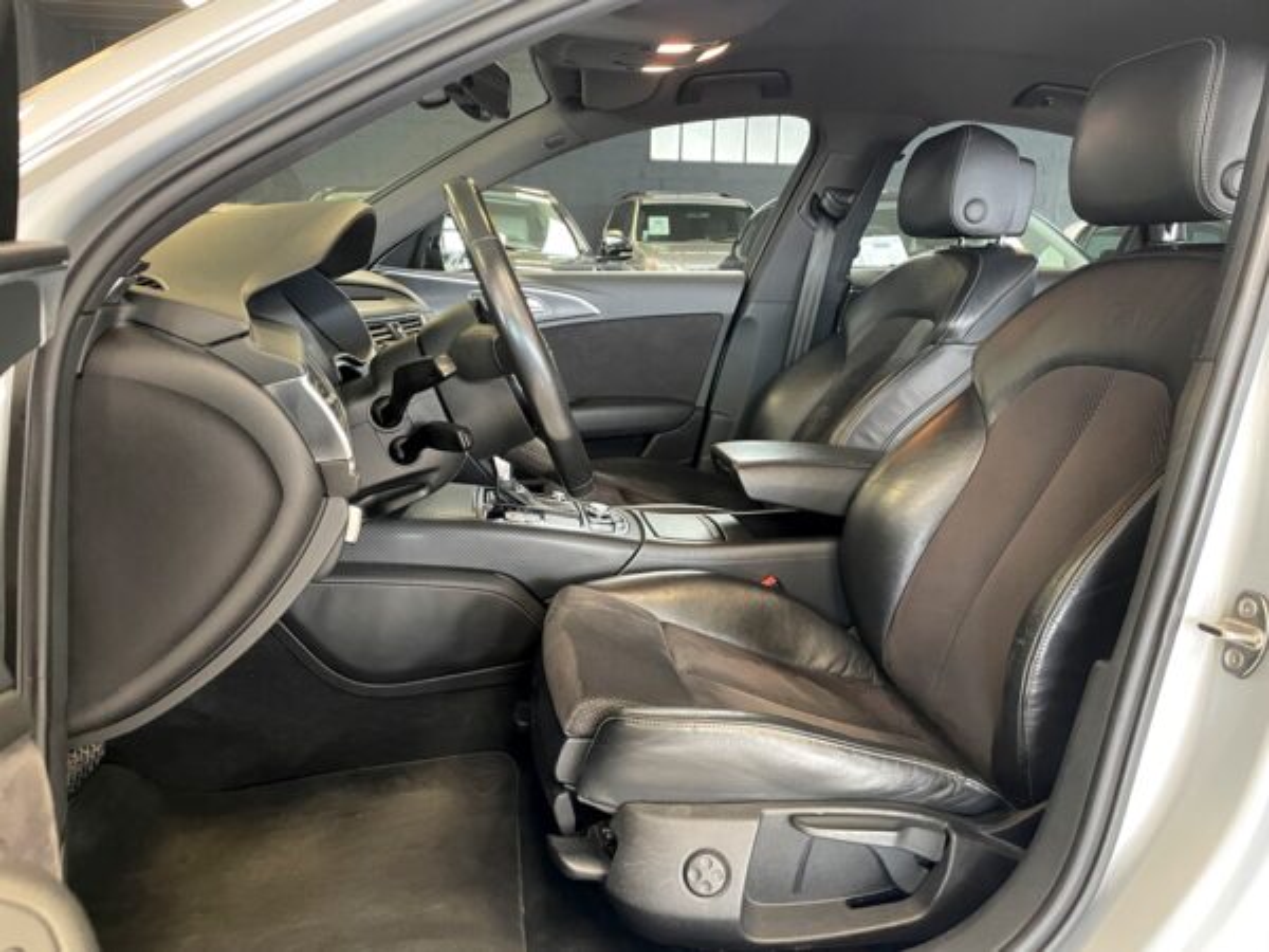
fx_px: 953
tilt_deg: -12.1
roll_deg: -2.0
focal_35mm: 26
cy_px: 476
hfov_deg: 67.3
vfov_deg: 53.1
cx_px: 634
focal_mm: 4.2
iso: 320
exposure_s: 1/60
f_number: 1.6
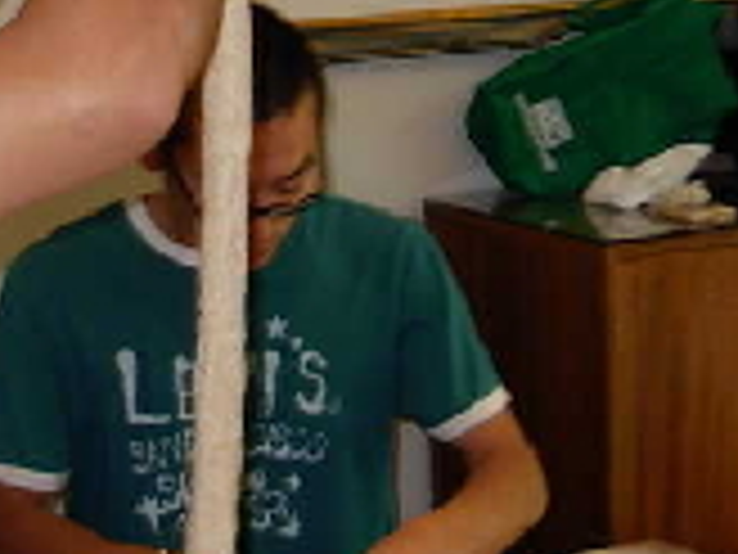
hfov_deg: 17.7
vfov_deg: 13.2
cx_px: 261
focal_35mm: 111
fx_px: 2366
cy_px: 14
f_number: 2.9
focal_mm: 6.3
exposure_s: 1/32
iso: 79
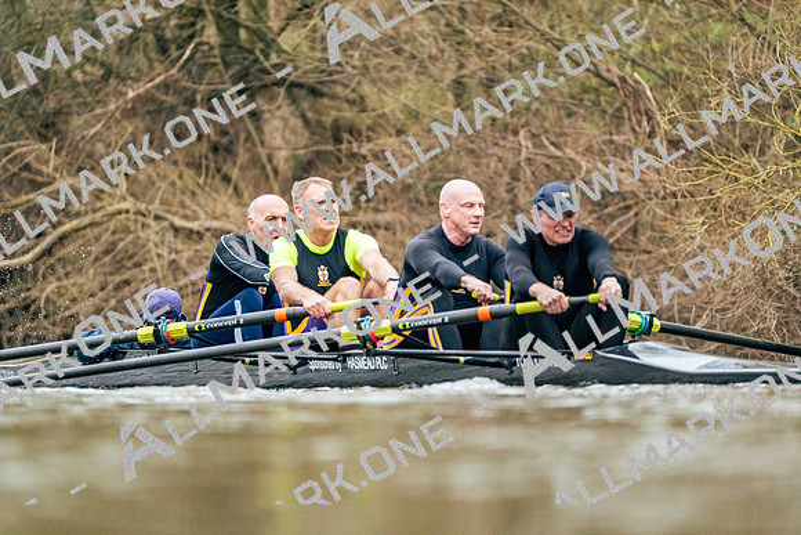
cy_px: 268
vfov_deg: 2.3
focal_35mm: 600
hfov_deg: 3.4
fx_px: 13352
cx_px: 400
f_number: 6.3
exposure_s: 1/2000
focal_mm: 600
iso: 6400
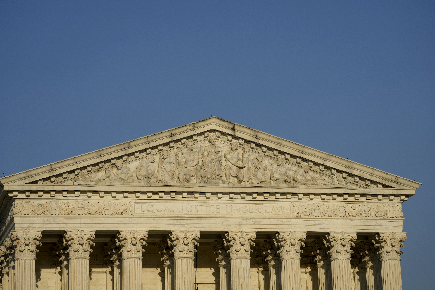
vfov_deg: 9.1
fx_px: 1812
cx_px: 218
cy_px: 145
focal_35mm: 150
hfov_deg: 13.7
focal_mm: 150
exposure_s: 1/1600
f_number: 8
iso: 250
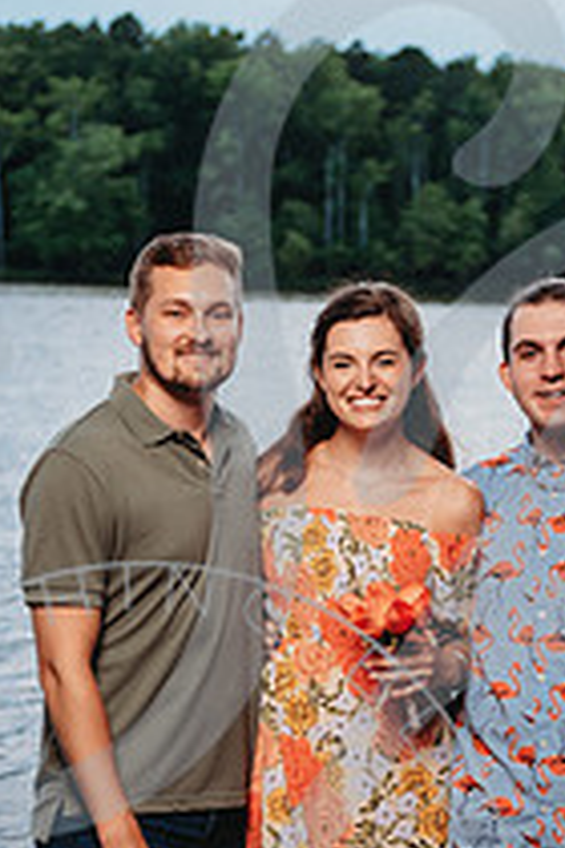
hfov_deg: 13.3
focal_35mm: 103
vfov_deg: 19.7
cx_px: 327
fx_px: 2425
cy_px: 630
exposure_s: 1/200
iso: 400
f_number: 2.8
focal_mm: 48
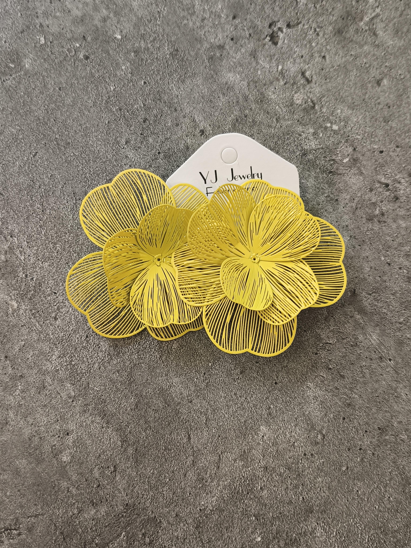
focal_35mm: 35
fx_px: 554
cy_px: 274
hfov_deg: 40.7
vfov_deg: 52.6
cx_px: 206
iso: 160
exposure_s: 1/100
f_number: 1.7
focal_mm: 5.35
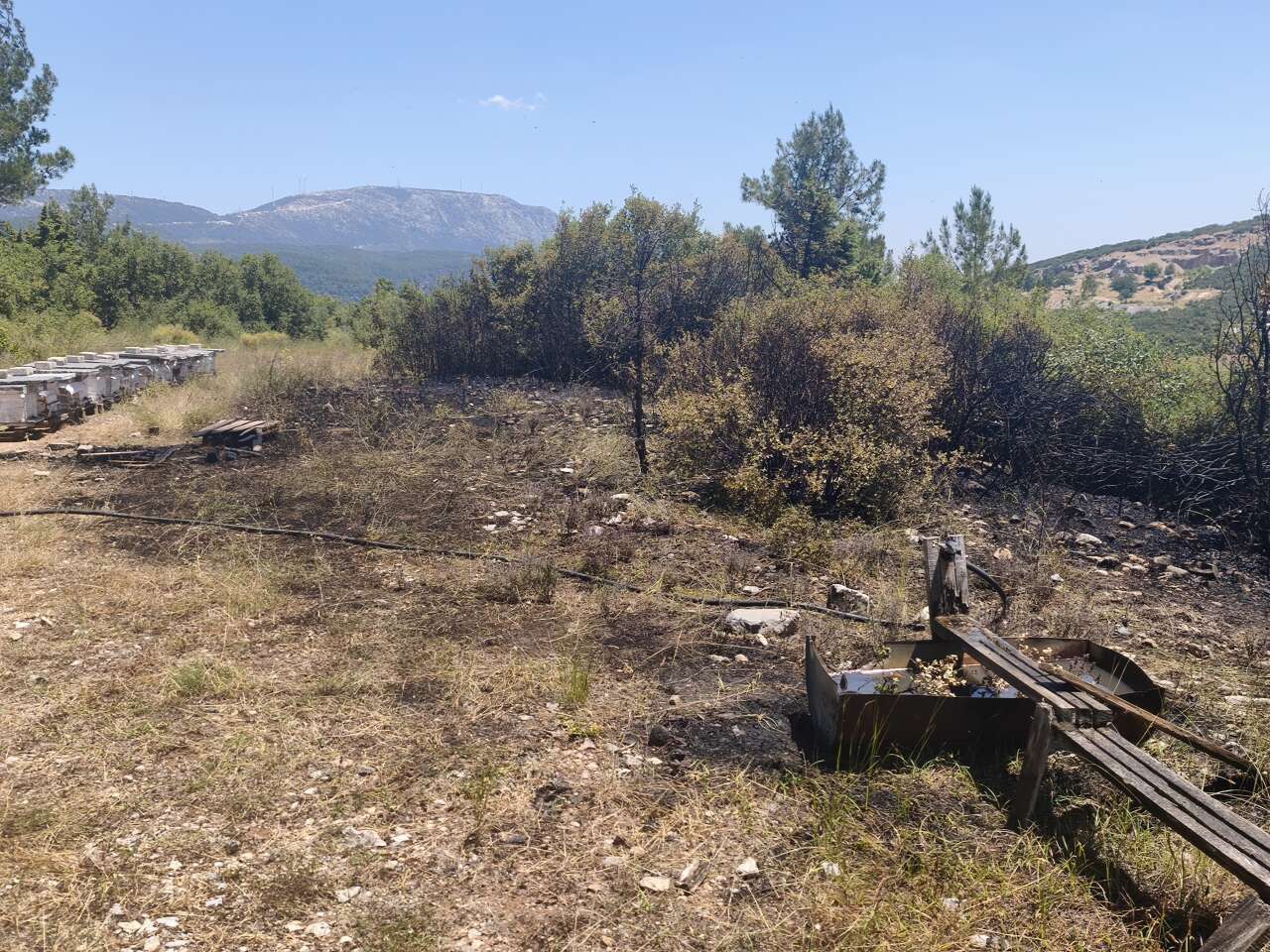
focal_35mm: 35
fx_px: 1284
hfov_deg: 52.6
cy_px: 476
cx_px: 635
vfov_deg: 40.7
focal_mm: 6.45
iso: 50
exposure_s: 1/1970
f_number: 1.62
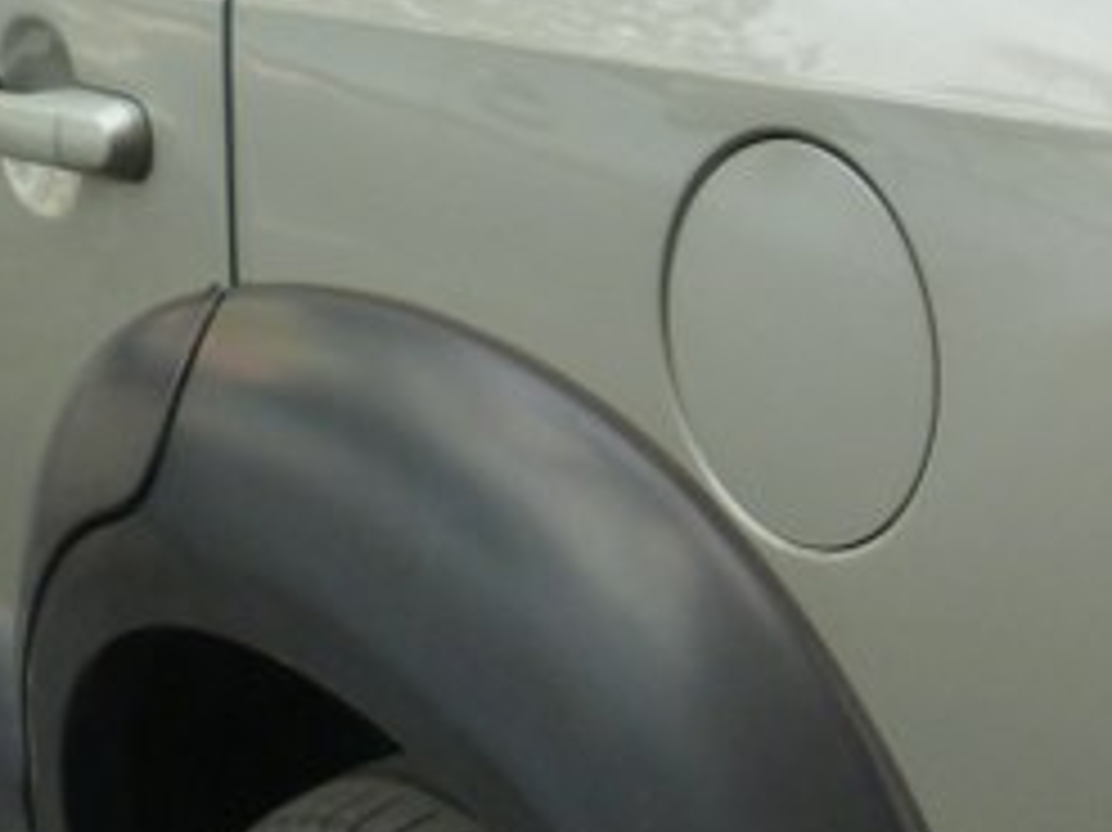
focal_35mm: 81
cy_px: -18
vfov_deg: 17.7
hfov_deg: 21.6
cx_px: 1486
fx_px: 2601
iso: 125
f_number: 2.8
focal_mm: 4.5
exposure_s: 1/60
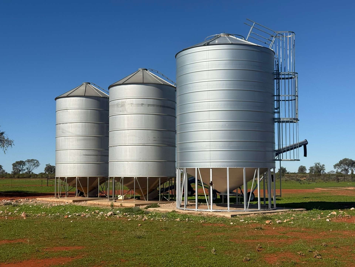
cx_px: 178
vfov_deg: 30.3
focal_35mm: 48
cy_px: 134
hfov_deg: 39.7
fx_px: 492
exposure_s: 1/9901
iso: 64
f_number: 1.78
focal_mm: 6.76
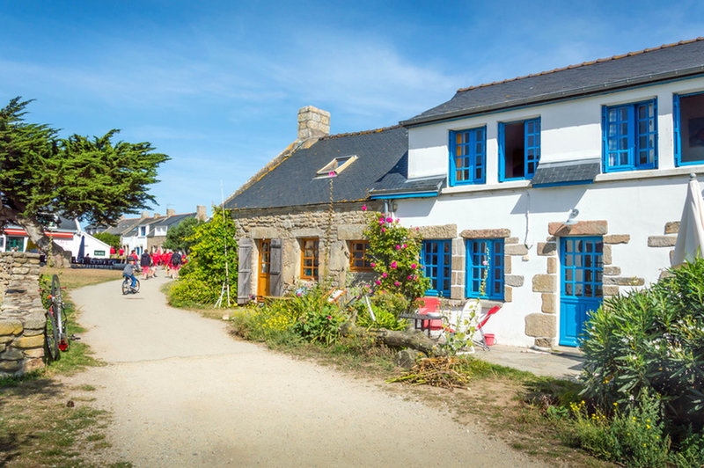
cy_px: 234
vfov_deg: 47.9
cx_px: 352
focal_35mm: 27
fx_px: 528
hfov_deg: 67.4
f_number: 11
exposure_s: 1/500
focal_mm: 18
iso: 100
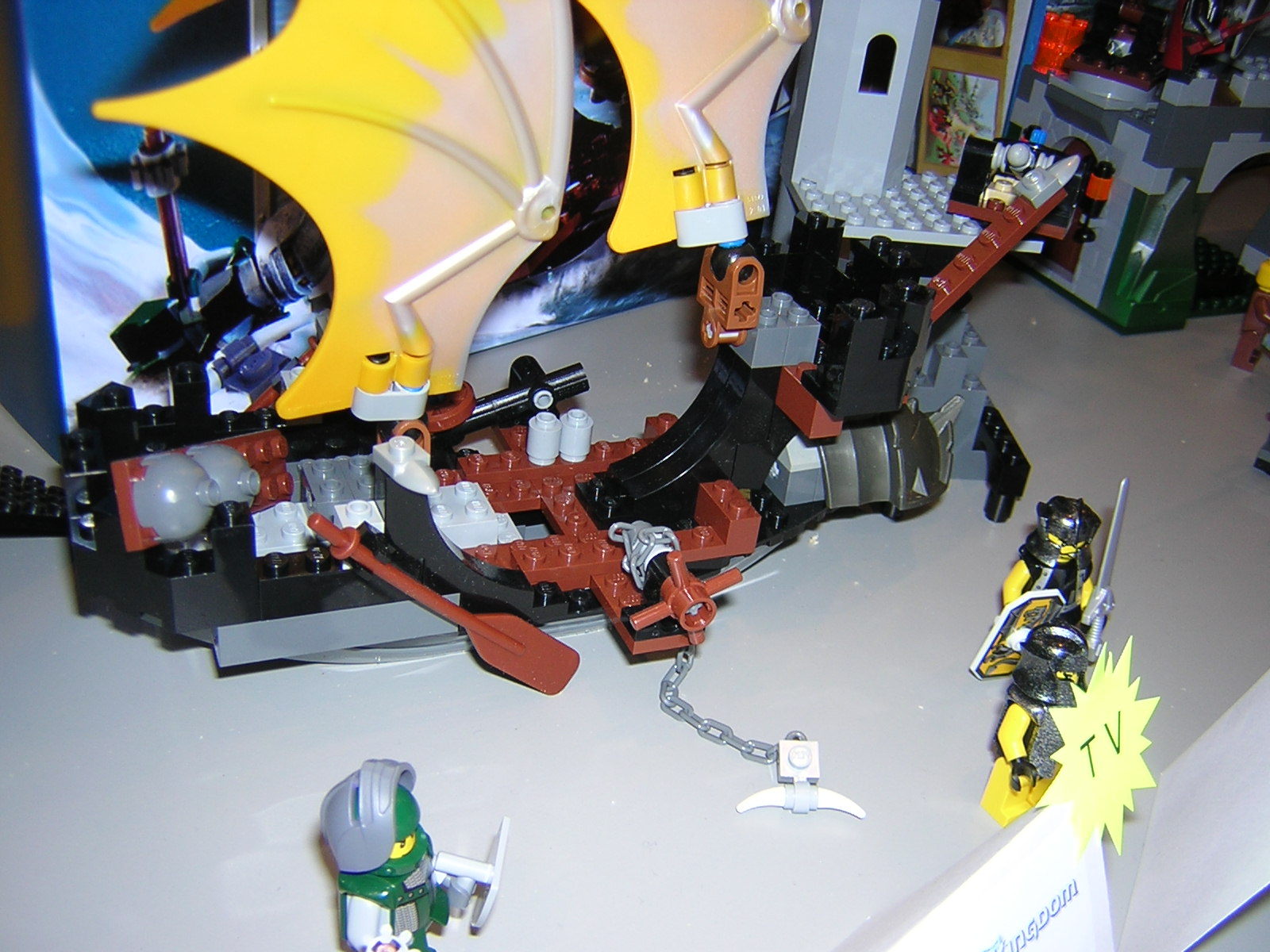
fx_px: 1321
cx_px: 635
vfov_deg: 39.7
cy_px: 476
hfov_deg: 51.4
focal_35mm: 36
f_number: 2.6
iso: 100
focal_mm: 4.7
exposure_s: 1/60.1
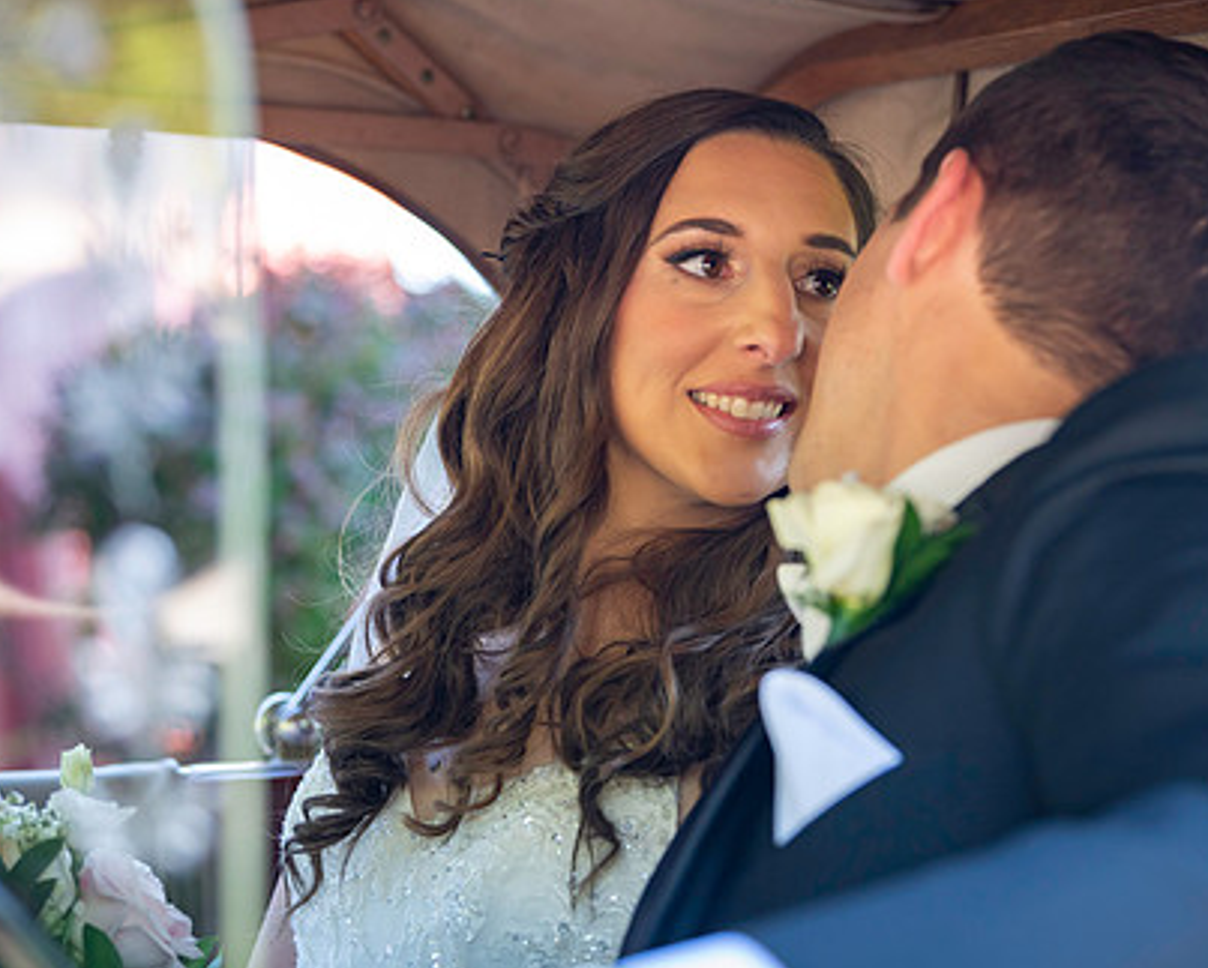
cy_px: 491
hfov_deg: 16.6
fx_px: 4150
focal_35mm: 116
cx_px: 704
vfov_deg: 13.3
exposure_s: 1/320
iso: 1000
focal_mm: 86
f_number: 3.5
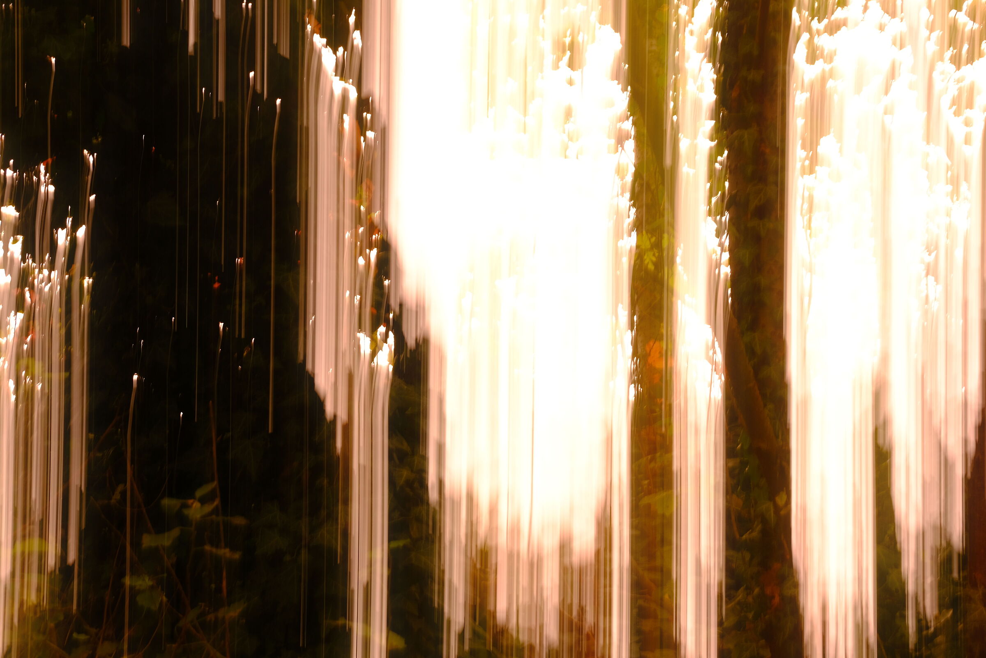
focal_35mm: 105
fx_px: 2876
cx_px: 493
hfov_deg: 19.5
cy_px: 329
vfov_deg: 13.0
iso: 160
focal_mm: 70
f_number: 16
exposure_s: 1/6
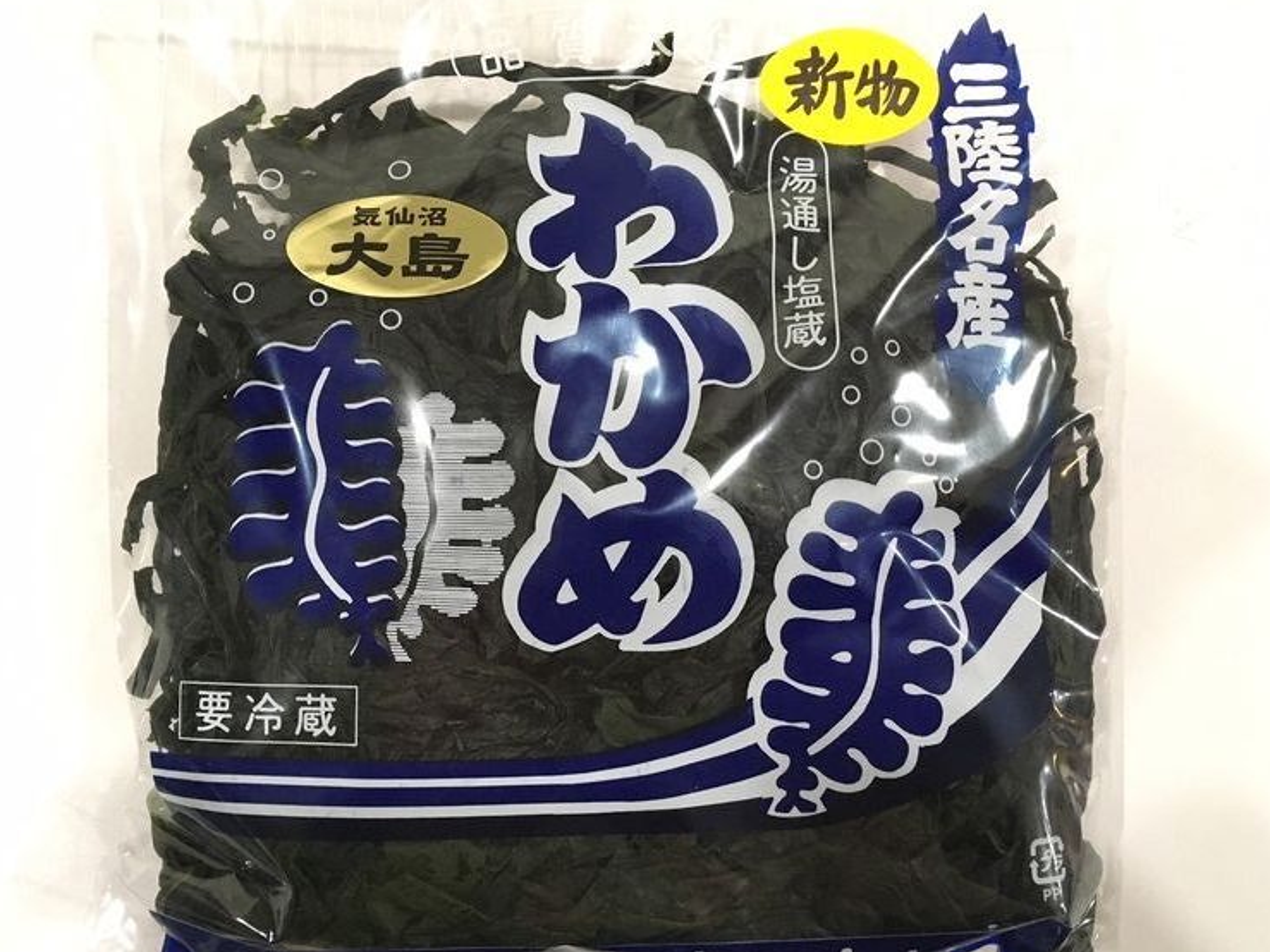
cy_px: 475
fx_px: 1174
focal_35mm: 32
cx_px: 608
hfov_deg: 56.8
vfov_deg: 44.1
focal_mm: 4.15
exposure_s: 1/30
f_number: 2.2
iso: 200
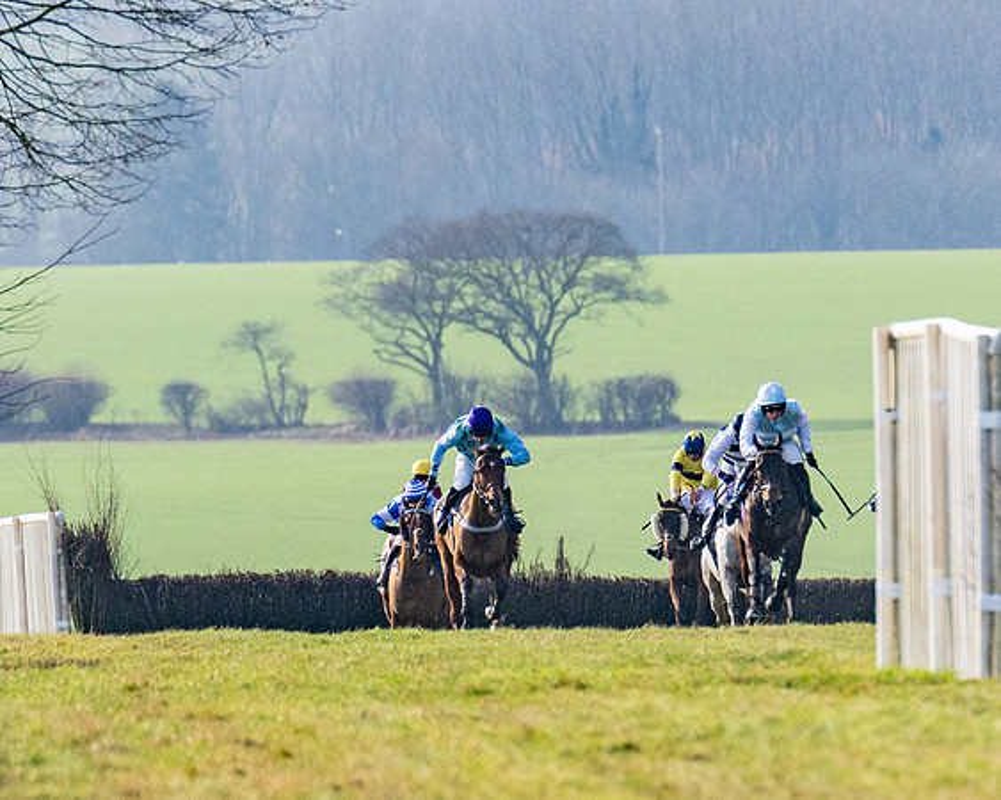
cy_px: 256
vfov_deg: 1.6
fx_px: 28981
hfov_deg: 2.0
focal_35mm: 979
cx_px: 1099
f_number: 4
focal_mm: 280
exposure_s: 1/3200
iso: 400
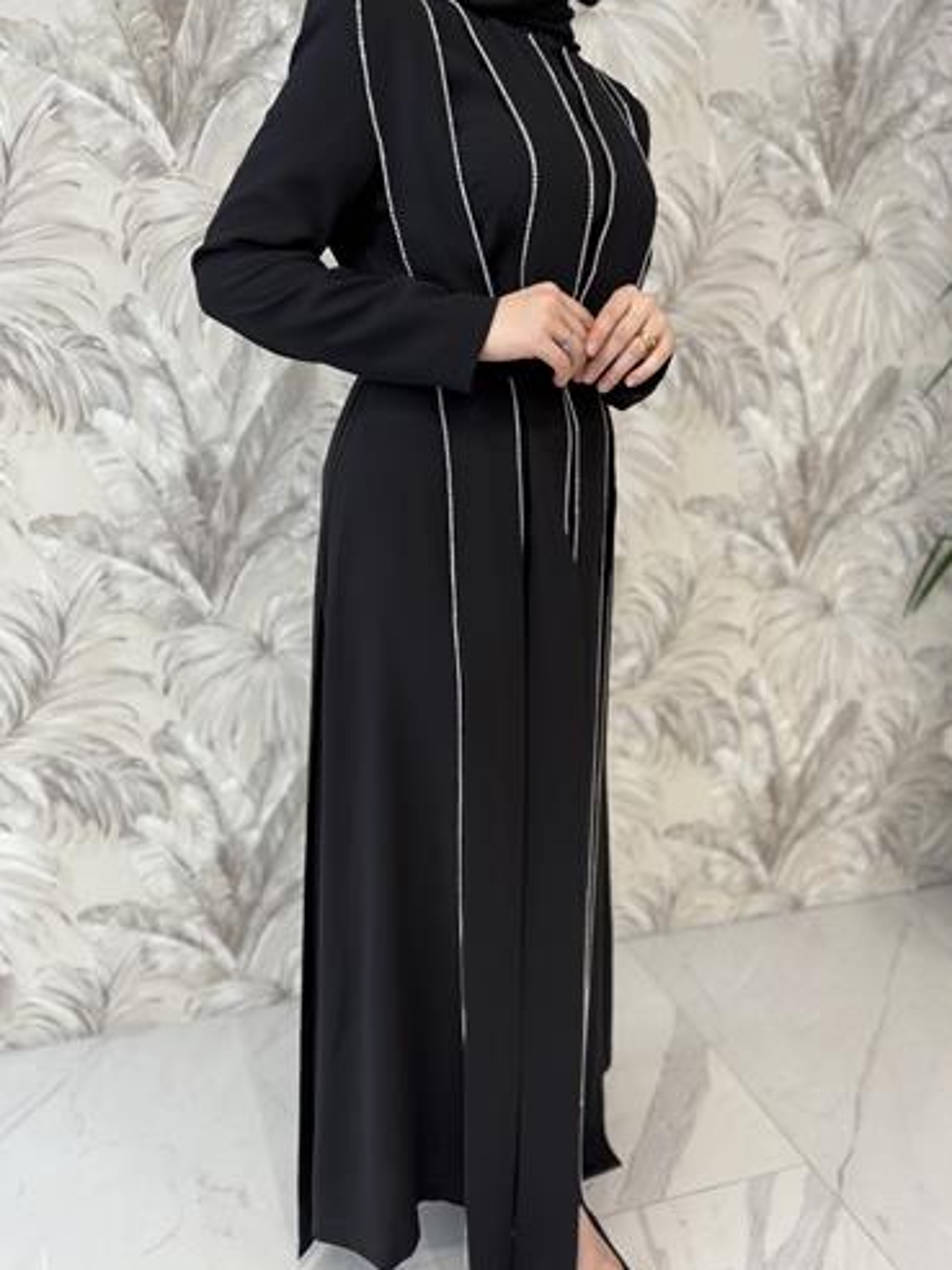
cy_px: 665
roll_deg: -0.4
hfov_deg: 53.1
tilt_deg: -15.8
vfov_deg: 67.3
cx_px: 470
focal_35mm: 26
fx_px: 953
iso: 160
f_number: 1.78
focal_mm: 6.76
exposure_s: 1/50
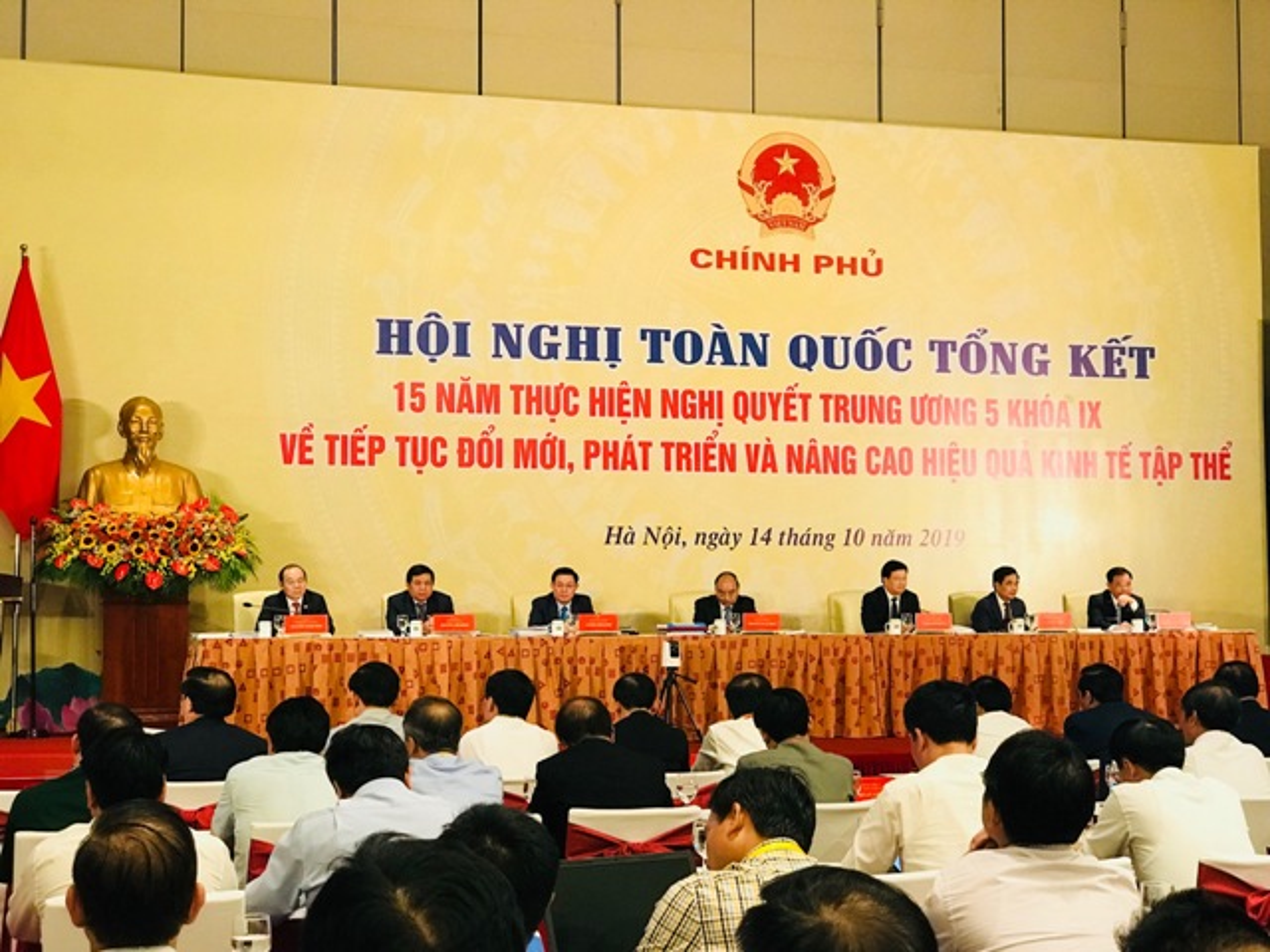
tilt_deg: +3.5
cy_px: 476
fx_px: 2091
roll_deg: +0.5
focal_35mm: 57
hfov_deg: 33.8
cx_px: 635
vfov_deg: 25.7
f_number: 2.8
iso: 250
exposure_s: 1/50
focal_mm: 6.6
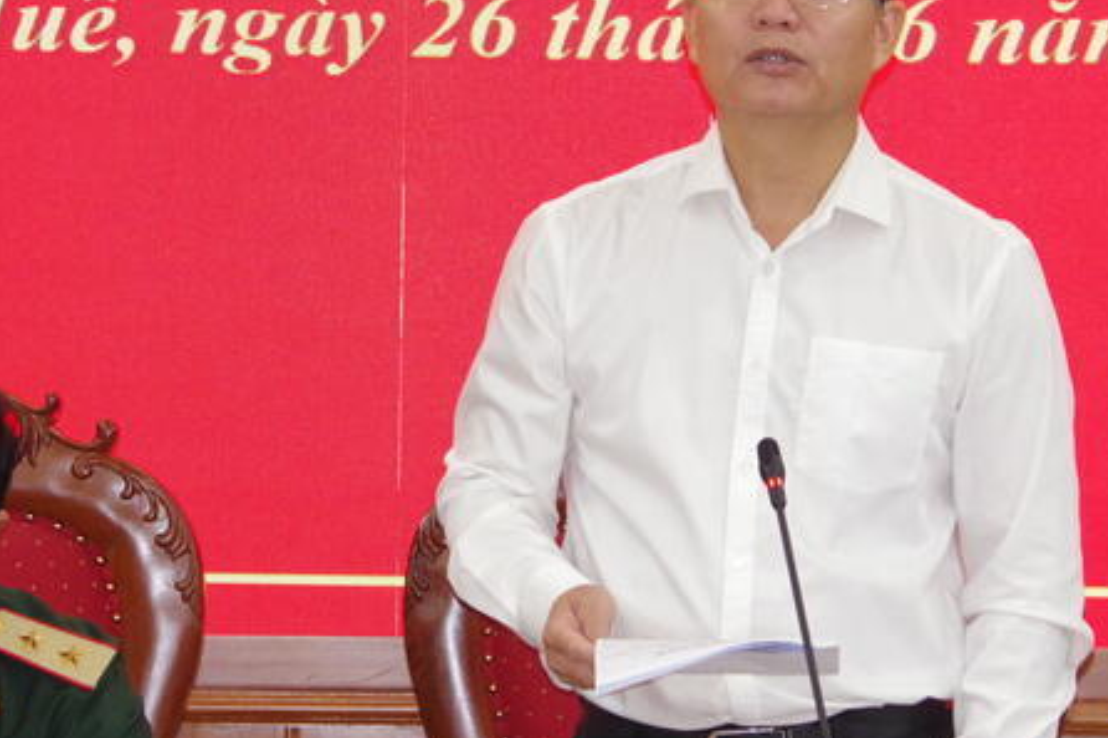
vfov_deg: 3.6
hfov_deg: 5.4
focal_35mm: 385
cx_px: 412
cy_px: 347
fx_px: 11844
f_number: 9
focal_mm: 135
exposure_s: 1/60
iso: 3200
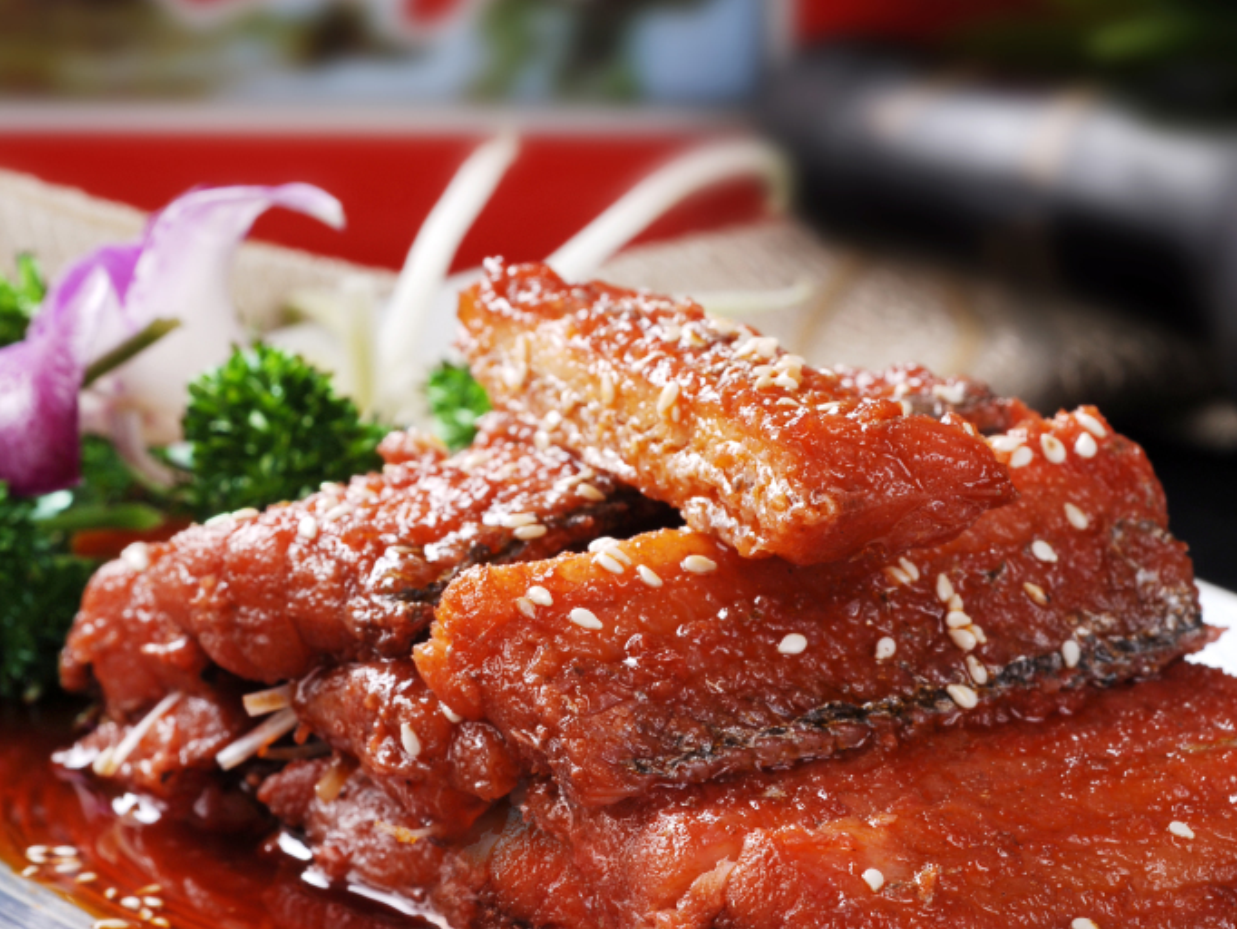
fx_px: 4647
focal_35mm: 130
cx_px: 618
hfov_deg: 15.2
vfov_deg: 11.4
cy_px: 646
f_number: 13
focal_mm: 60
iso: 125
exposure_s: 1/125
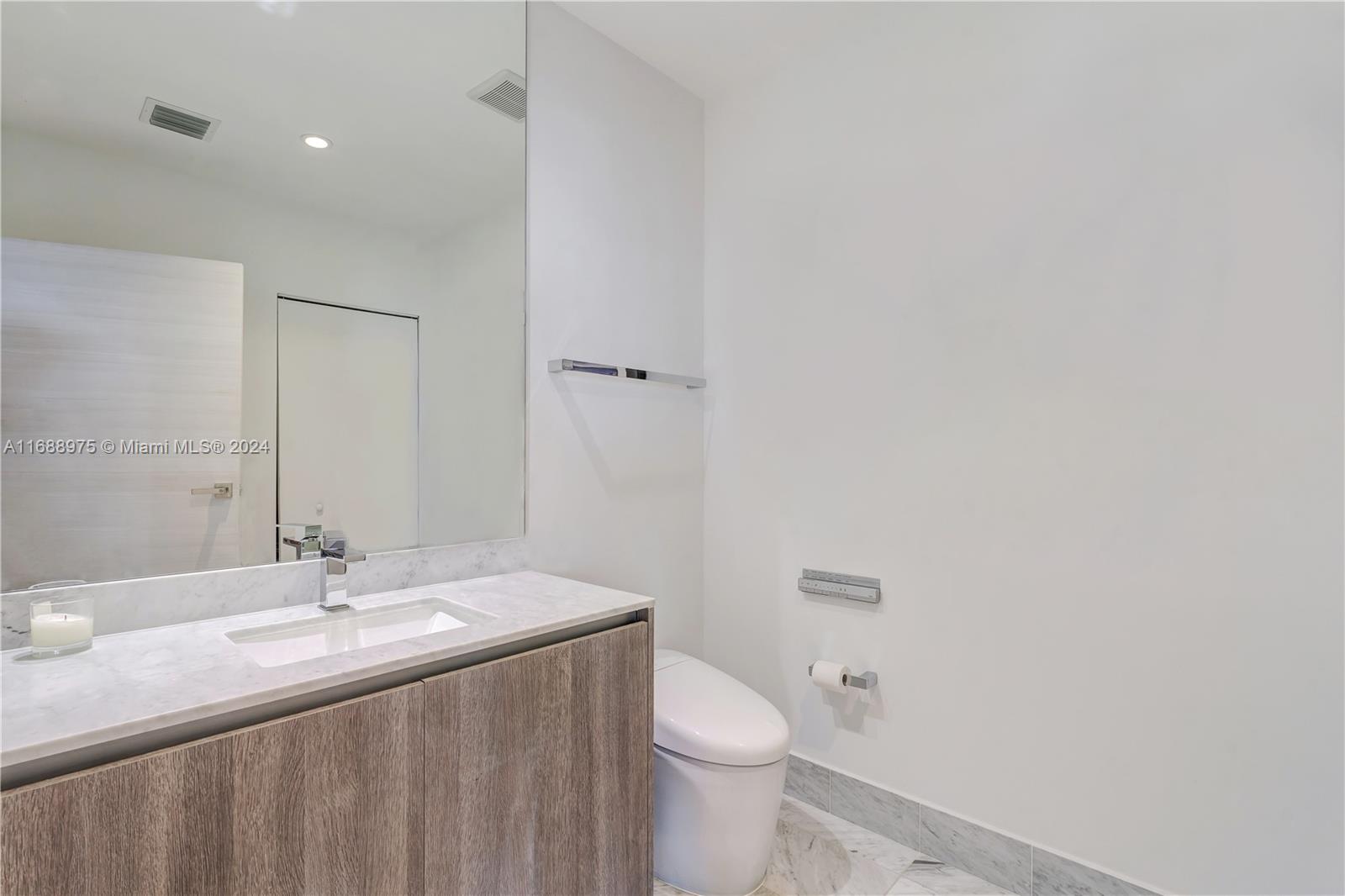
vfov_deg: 73.7
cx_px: 672
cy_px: 448
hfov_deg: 96.7
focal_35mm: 16
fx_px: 598
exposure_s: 1/3.33
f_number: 10
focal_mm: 16
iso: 250
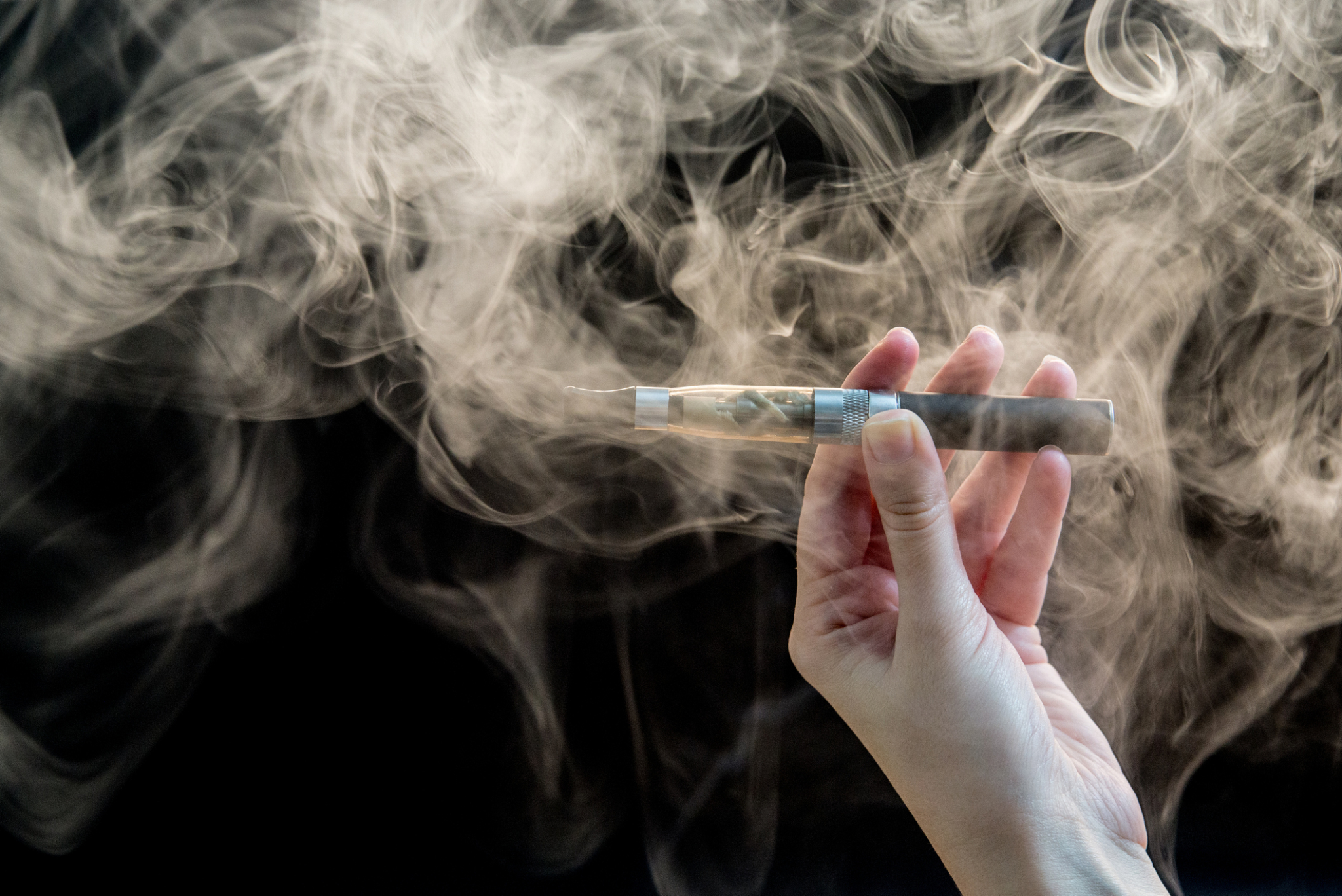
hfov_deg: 27.0
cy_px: 448
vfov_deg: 18.2
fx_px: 2797
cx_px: 671
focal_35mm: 75
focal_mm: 75
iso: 640
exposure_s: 1/100
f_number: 5.6
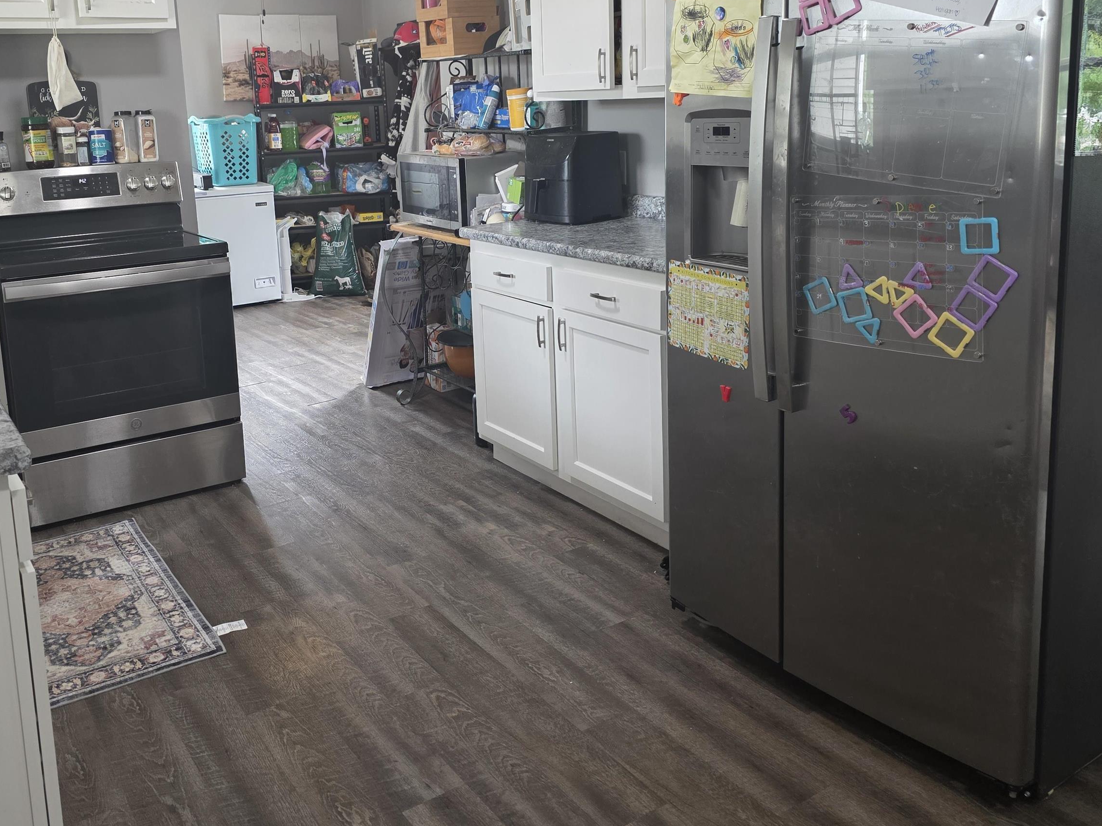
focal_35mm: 31
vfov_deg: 44.7
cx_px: 455
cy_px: 271
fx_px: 987
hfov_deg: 58.0
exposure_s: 1/120
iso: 320
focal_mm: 6.3
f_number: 1.7
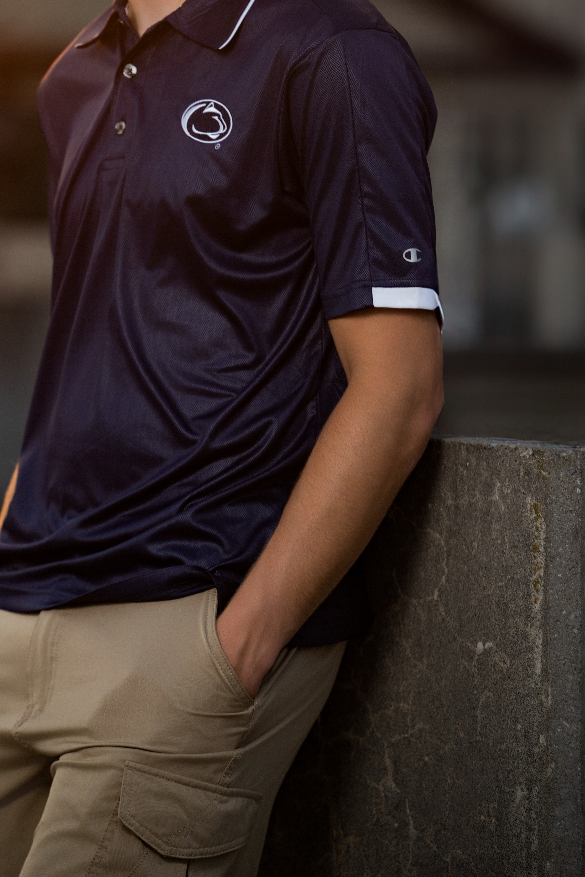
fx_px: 5922
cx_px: 146
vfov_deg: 8.5
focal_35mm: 243
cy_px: 185
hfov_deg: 5.7
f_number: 3.5
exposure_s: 1/125
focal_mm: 150
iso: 100
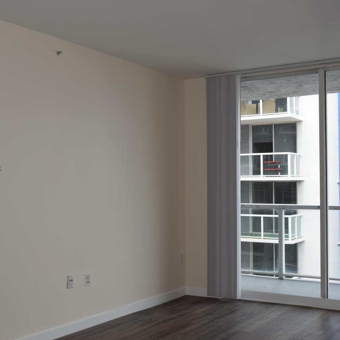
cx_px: 159
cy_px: 169
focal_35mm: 49
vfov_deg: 34.9
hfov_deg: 34.9
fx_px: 541
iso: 220
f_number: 5.6
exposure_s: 1/125
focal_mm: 25
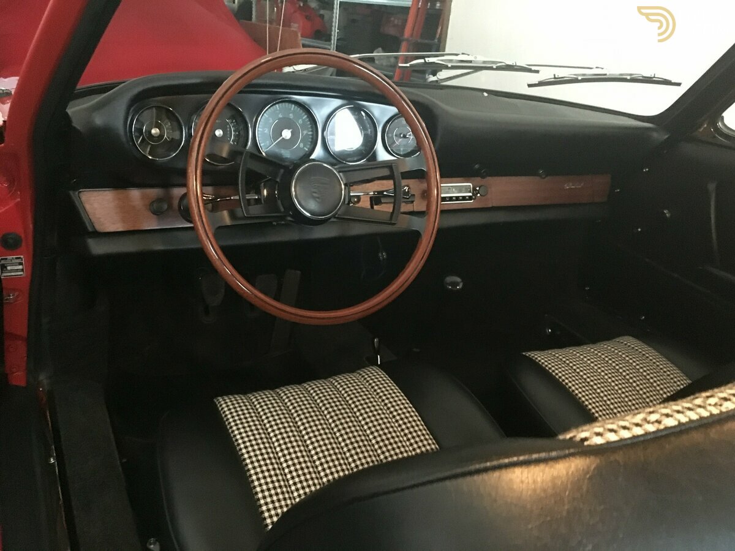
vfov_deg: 48.2
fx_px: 616
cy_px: 276
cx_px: 368
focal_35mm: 29
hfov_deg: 61.7
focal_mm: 4.15
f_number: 2.2
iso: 1000
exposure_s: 1/17
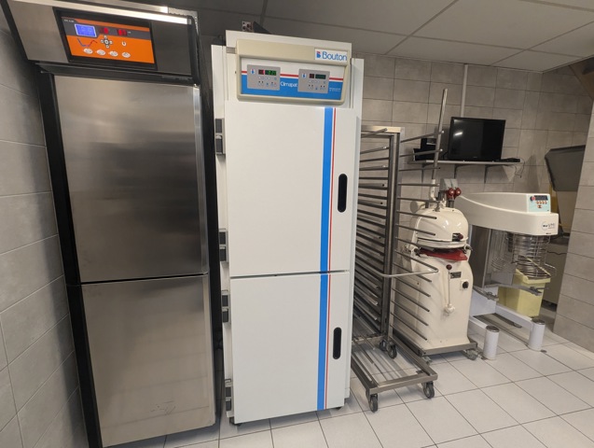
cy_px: 224
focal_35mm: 16
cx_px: 297
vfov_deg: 78.3
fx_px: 275
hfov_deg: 94.4
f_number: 2.2
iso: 263
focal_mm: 2.35
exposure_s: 1/90.2
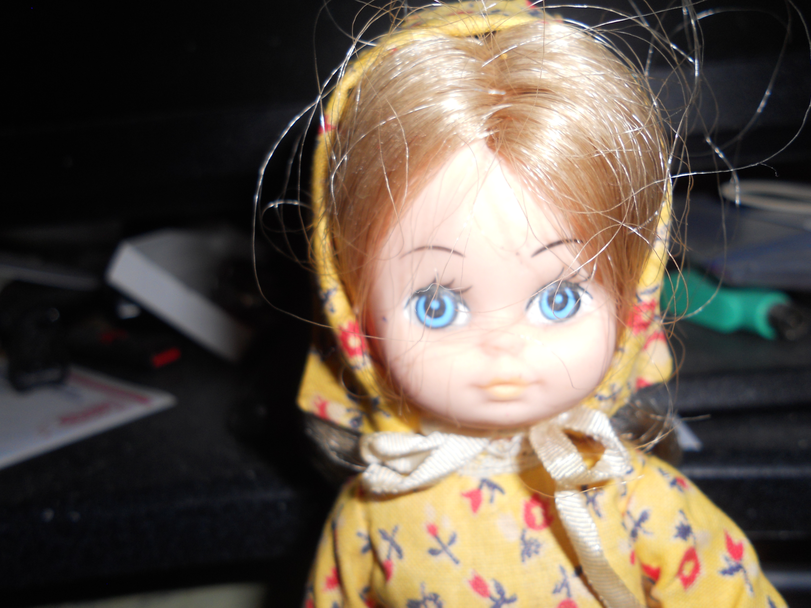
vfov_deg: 44.2
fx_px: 750
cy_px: 304
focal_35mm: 32
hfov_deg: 56.8
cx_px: 406
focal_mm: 5.8
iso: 80
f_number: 8.8
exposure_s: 1/25
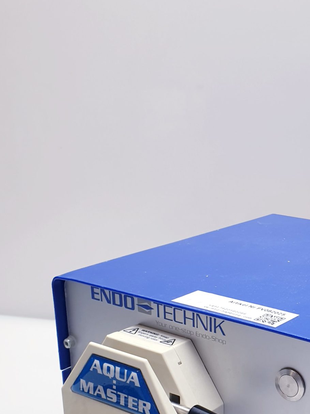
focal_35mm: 55
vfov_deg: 34.1
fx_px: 656
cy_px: 317
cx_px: 295
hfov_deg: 25.5
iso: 64
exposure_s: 1/50
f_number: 2.4
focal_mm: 4.3
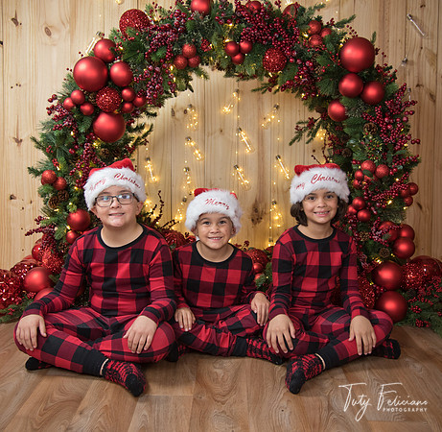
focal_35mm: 39
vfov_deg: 42.4
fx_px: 557
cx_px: 223
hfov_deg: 43.3
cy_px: 216
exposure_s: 1/60
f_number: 4
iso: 1000
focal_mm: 31
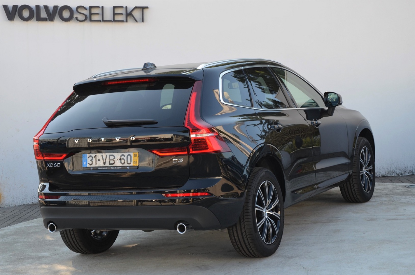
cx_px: 208
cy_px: 138
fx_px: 777
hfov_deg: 29.9
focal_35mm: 68
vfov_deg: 20.1
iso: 200
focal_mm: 45
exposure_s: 1/160
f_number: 6.3
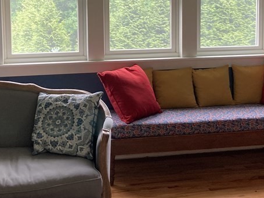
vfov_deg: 22.9
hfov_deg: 30.7
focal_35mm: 63
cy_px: 35
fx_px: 480
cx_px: 112
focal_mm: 3.99
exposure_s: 1/60
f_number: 1.8
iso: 100
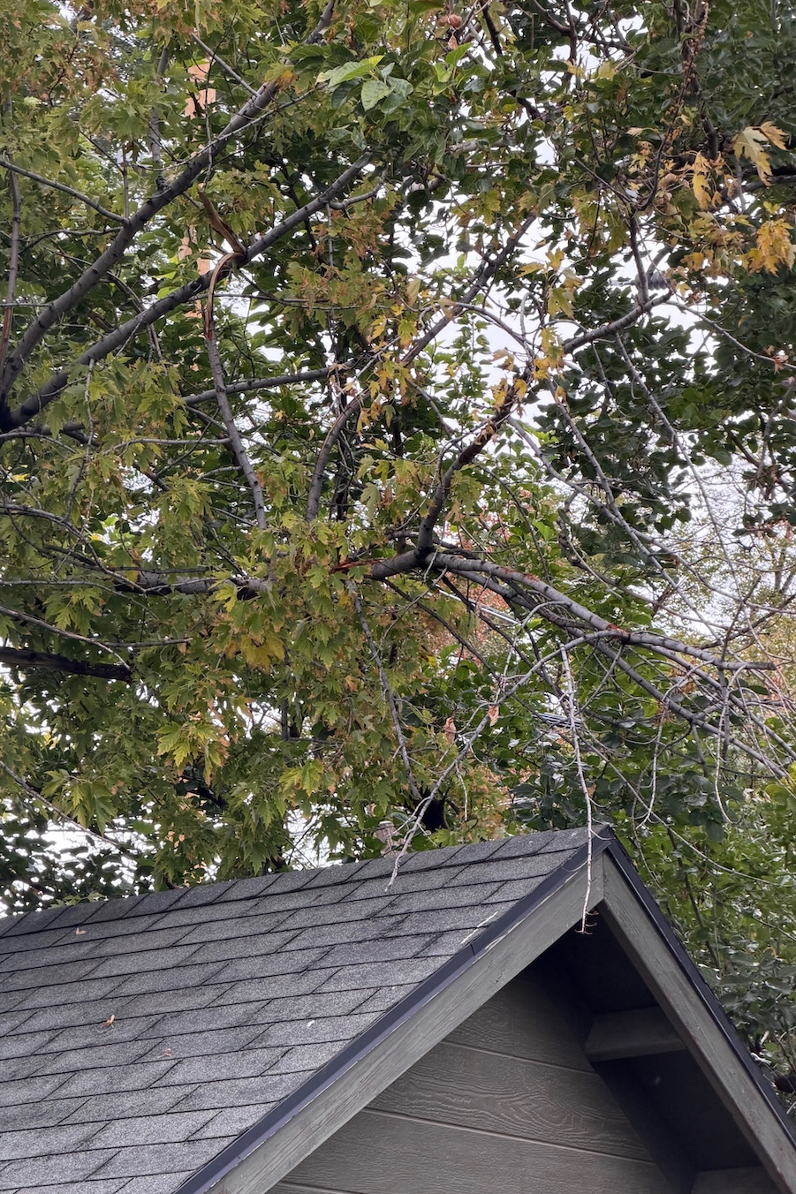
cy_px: 598
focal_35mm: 105
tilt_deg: +16.0
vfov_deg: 19.5
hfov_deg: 13.0
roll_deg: -0.6
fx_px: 3483
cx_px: 421
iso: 160
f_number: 2.8
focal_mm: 16.89
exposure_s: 1/121
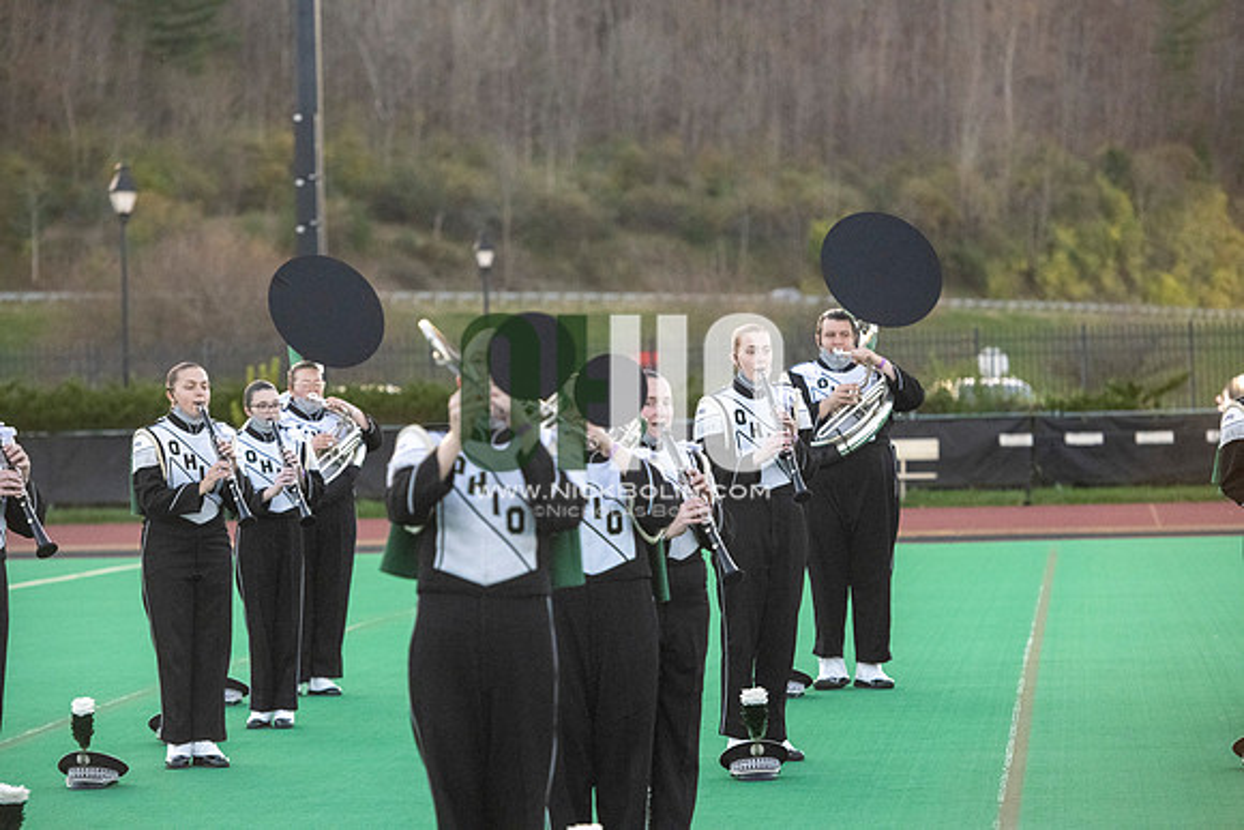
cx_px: 622
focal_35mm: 150
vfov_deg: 9.2
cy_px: 415
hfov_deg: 13.7
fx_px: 5184
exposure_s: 1/5000
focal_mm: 150
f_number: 4.5
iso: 5000
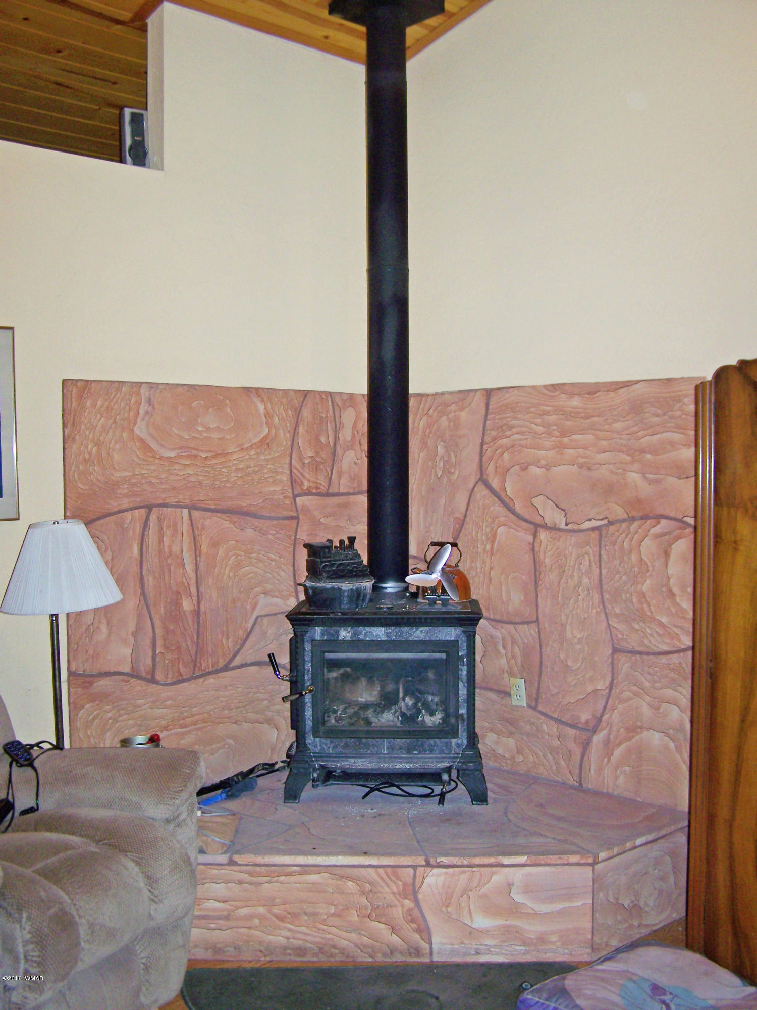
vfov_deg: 49.0
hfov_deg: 37.7
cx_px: 378
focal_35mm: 38
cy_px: 505
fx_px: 1108
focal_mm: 6.3
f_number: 2.8
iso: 80
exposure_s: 1/60
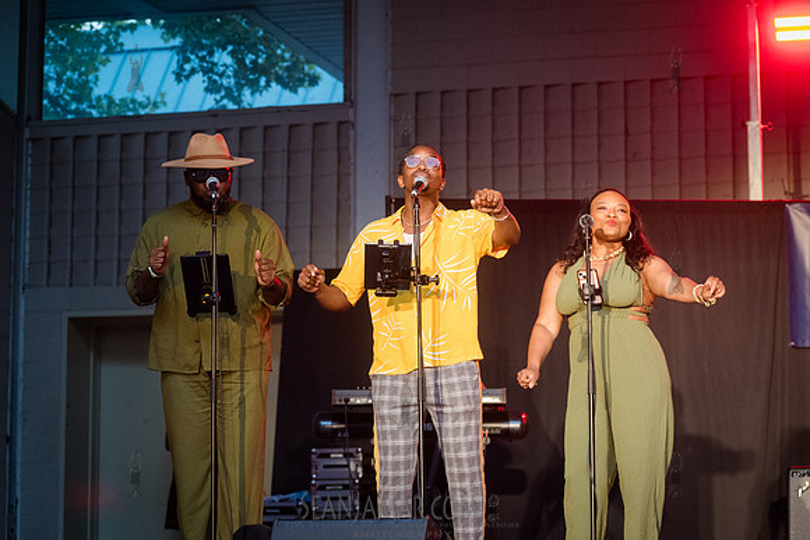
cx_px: 428
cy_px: 271
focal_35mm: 104
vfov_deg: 13.2
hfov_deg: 19.6
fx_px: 2343
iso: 3200
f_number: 4
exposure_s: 1/320
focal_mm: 86
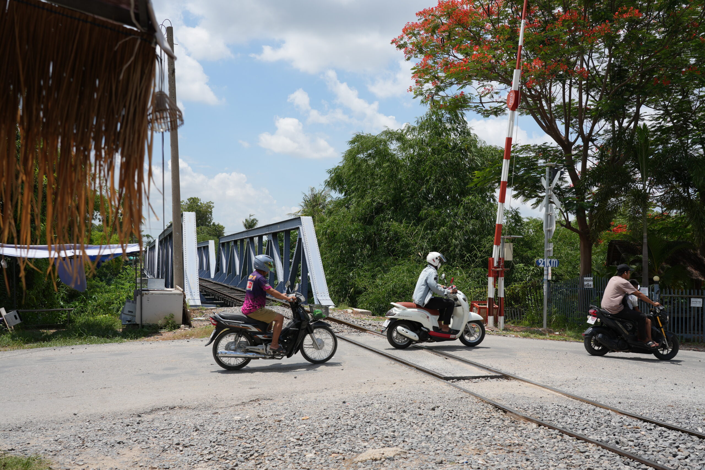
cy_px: 235
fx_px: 685
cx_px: 352
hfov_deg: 54.4
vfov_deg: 37.9
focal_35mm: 35
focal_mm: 35
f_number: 7.1
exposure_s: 1/500
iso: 100
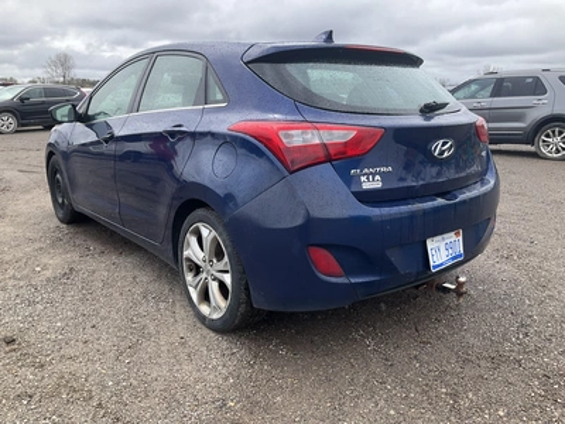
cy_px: 212
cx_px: 282
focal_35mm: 29
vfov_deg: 48.2
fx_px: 473
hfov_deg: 61.7
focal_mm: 3
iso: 25
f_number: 1.8
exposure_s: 1/816
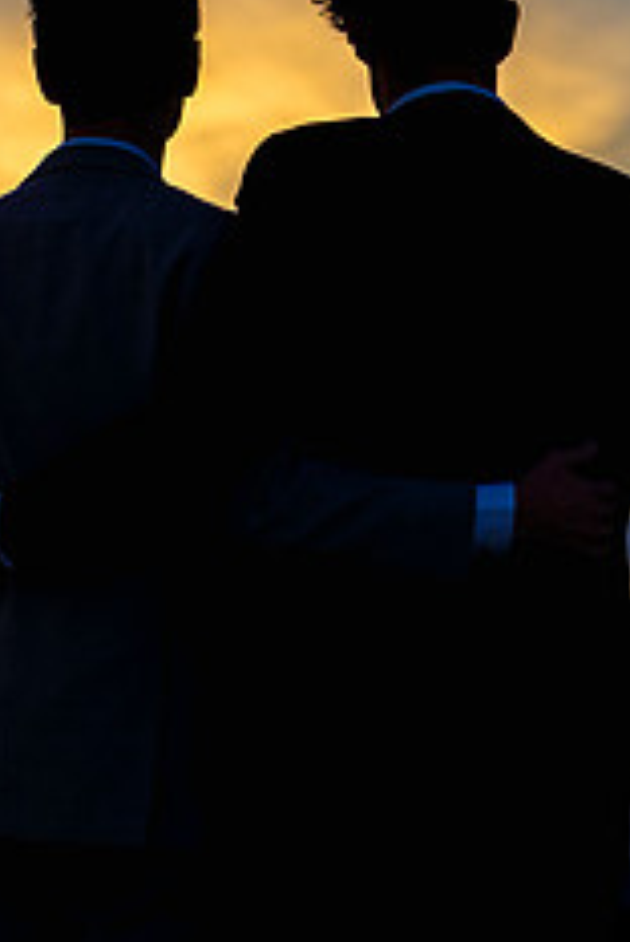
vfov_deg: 15.2
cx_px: 299
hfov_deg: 10.2
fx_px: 3533
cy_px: 538
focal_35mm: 135
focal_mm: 70
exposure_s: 1/1250
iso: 125
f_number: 3.5
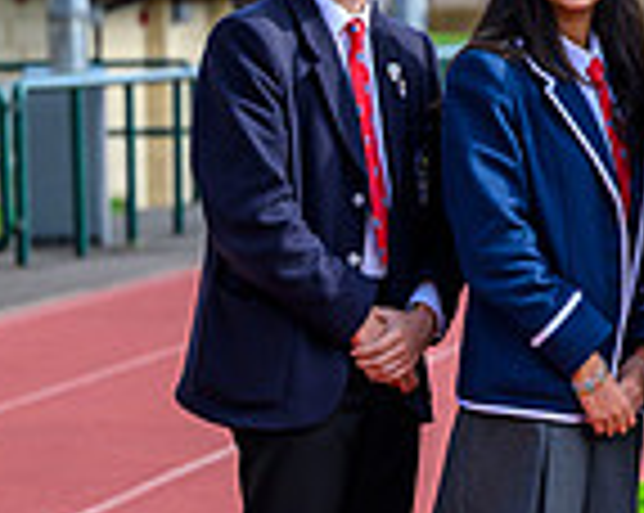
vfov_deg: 4.3
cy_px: 205
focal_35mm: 359
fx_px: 6833
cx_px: 1274
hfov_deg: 5.3
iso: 500
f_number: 3.5
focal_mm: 94
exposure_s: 1/2500
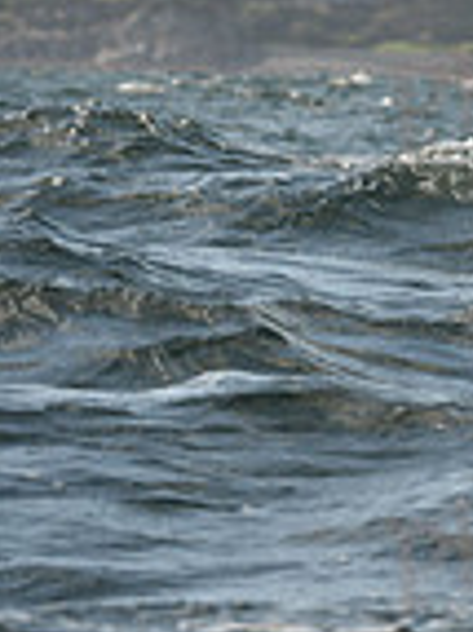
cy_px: 206
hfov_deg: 1.7
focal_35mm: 857
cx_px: 1242
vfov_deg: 2.3
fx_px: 15637
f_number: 7.1
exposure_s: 1/1600
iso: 320
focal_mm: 220
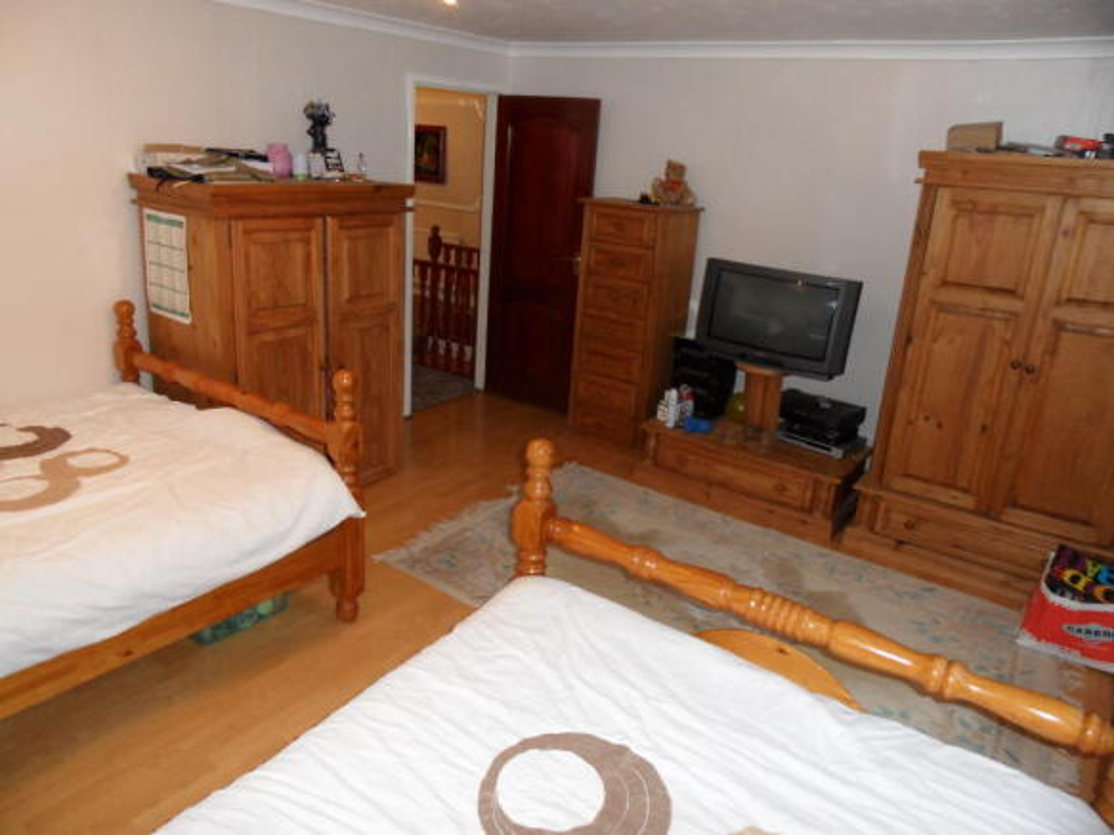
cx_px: 557
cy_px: 418
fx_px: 772
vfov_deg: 56.8
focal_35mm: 24
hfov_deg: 71.6
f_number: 3.2
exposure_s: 1/30
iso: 320
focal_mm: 3.9
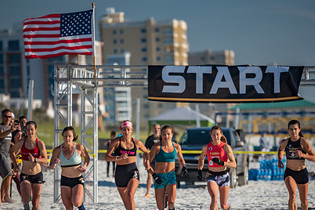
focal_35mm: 299
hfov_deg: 6.9
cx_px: 158
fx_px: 2616
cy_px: 150
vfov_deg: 4.6
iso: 400
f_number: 2.8
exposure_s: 1/4000
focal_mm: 200
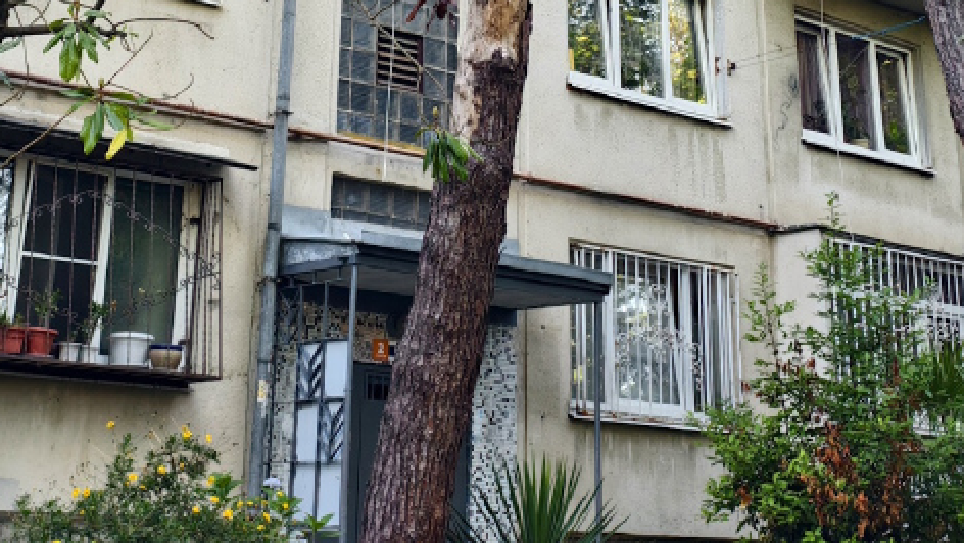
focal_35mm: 69
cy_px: -211
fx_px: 1765
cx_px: 464
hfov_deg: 30.6
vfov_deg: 16.3
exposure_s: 1/188
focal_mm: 6.54
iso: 72
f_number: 1.57
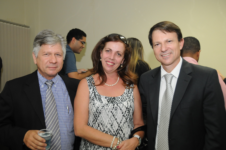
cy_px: 75
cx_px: 113
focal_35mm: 33
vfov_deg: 39.9
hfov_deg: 57.3
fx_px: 207
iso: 1000
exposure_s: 1/125
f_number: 3.8
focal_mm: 22
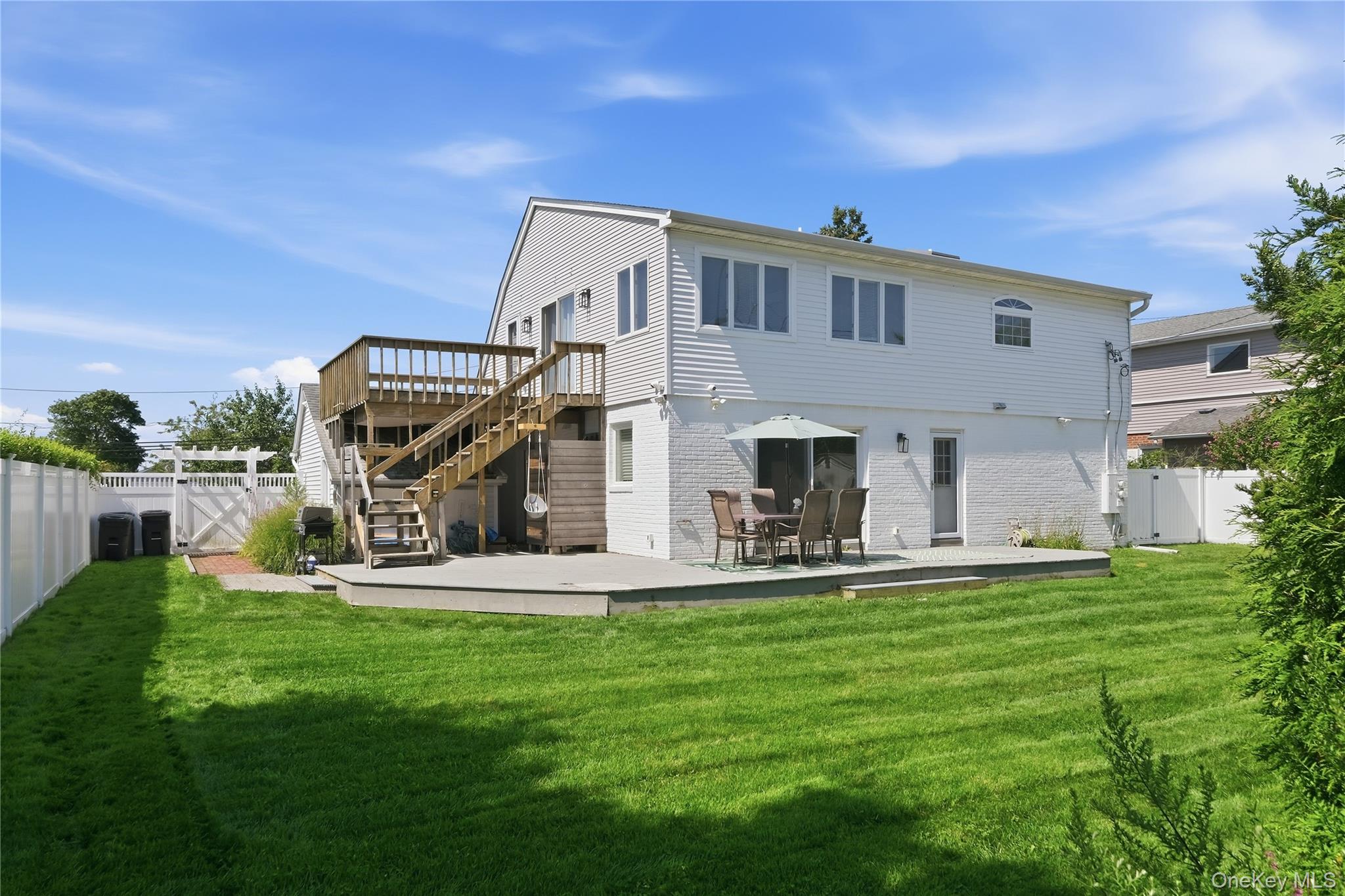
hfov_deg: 76.1
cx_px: 672
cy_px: 448
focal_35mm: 23
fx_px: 859
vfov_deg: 55.1
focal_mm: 15.4
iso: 200
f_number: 8
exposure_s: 1/640
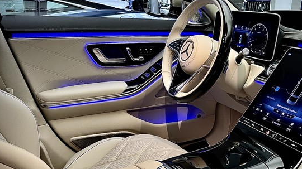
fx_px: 336
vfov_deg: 28.1
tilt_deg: -20.2
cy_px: 117
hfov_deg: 47.9
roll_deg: -0.3
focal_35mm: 42
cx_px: 190
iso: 200
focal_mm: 5.1
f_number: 1.6
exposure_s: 1/50
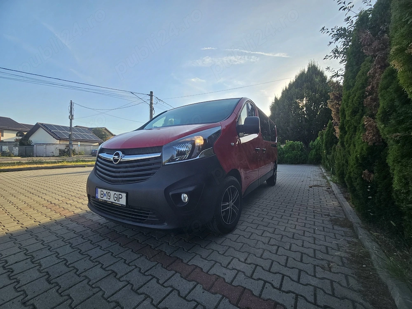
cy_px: 154
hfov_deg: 106.2
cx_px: 206
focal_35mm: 13
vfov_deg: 89.9
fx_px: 155
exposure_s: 1/854
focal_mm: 2.2
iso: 50
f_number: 2.2
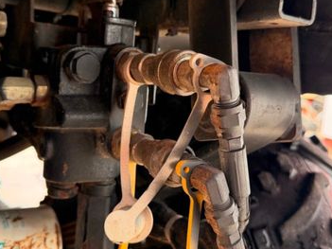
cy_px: 114
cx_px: 157
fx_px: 393
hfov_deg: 45.8
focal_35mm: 41
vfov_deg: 35.1
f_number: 1.78
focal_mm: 6.76
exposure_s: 1/109
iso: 200
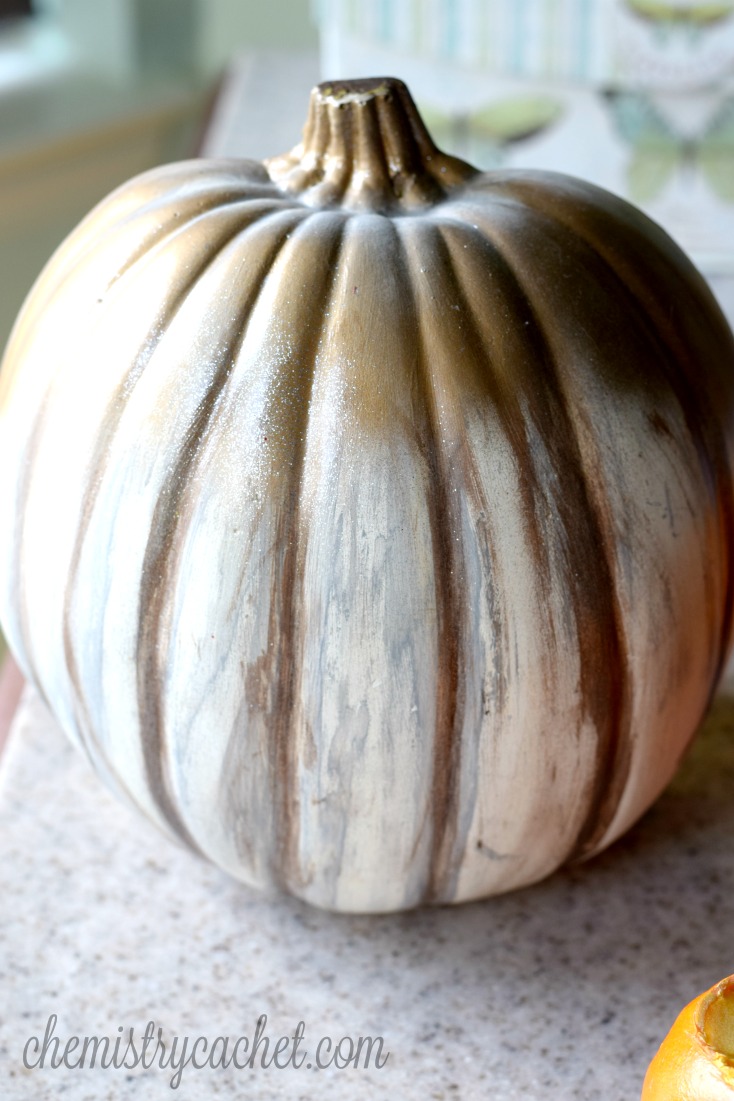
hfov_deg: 18.2
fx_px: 2294
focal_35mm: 75
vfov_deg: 27.0
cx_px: 367
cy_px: 550
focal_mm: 50
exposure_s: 1/100
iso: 400
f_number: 5
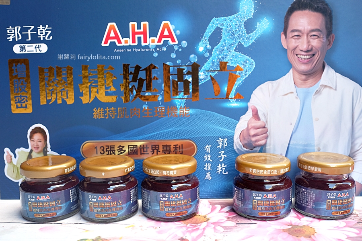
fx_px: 352
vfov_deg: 37.9
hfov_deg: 54.4
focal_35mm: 35
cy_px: 120
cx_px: 181
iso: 500
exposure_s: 1/52
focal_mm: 23
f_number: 5
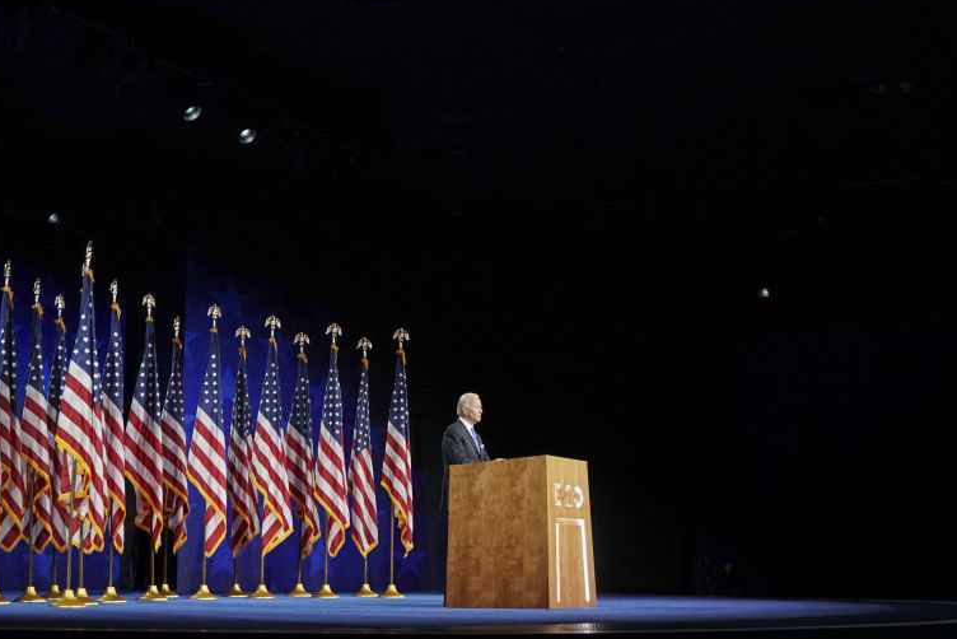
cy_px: 400
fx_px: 1303
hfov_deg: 40.3
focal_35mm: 49
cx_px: 533
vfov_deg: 27.5
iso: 3200
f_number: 2.8
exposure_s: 1/320
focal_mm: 24
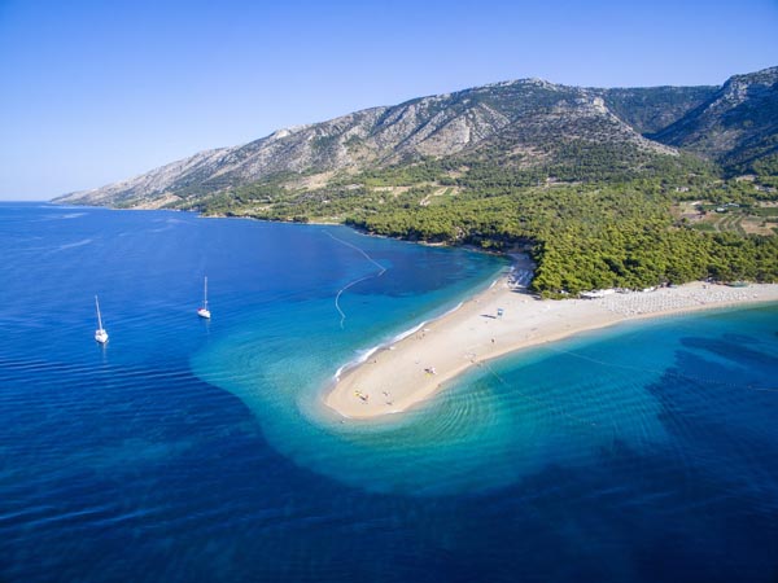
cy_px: 292
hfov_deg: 81.7
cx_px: 389
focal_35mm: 20
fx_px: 450
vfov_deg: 66.0
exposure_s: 1/710
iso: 100
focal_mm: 3.61
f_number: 2.8
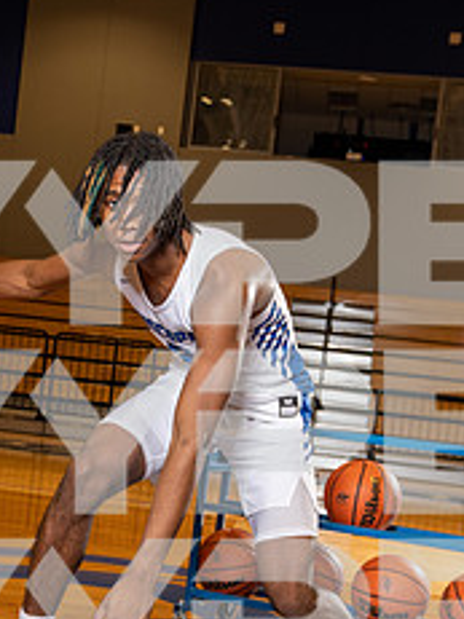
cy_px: 434
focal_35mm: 60
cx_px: 166
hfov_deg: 24.3
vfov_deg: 31.8
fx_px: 1073
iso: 400
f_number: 4.5
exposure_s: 1/250
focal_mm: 32
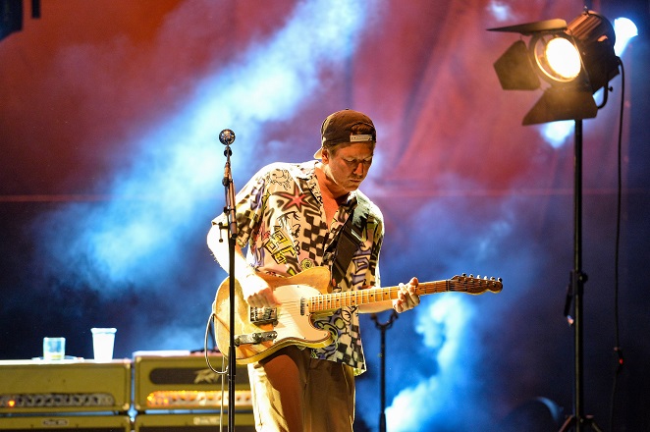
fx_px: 3607
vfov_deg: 6.9
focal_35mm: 200
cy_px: 216
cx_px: 325
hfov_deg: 10.3
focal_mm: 200
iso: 3200
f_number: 2.8
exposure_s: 1/160
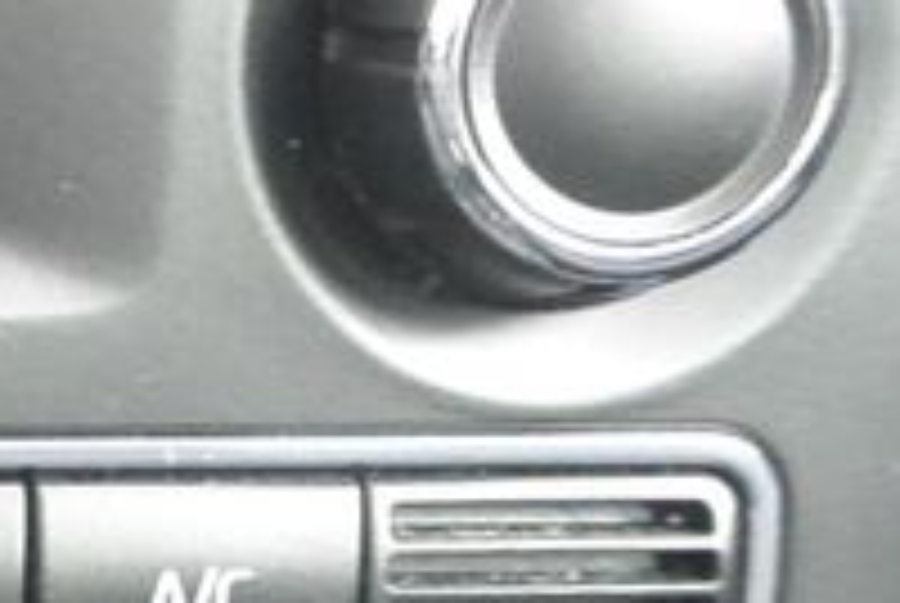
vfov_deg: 9.9
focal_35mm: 138
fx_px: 3455
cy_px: 484
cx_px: -846
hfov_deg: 13.1
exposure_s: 1/100
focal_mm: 10
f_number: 3.5
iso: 3200
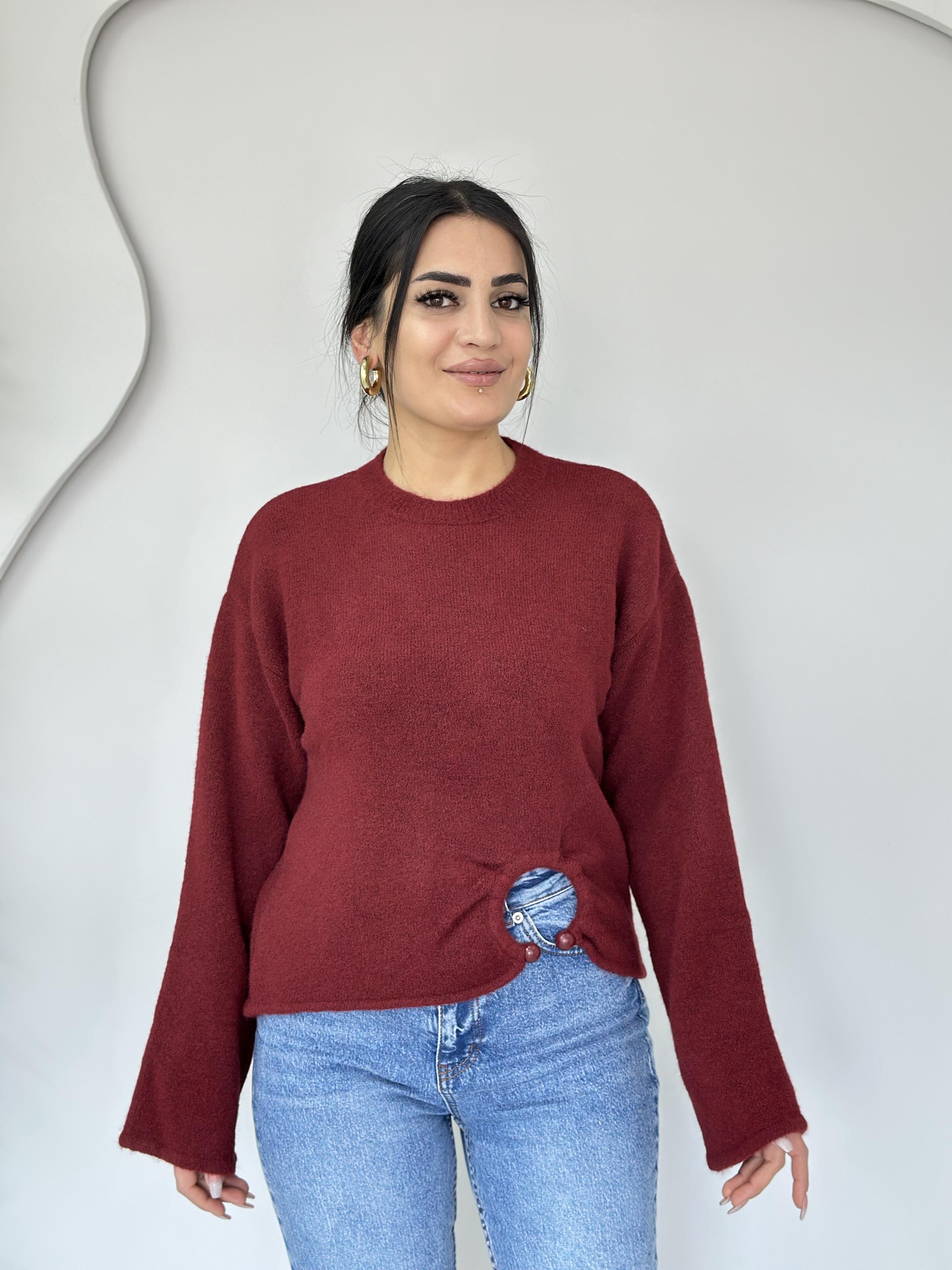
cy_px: 635
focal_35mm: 48
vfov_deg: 39.7
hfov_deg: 30.3
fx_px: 1760
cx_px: 476
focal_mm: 6.86
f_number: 1.78
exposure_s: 1/50
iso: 64
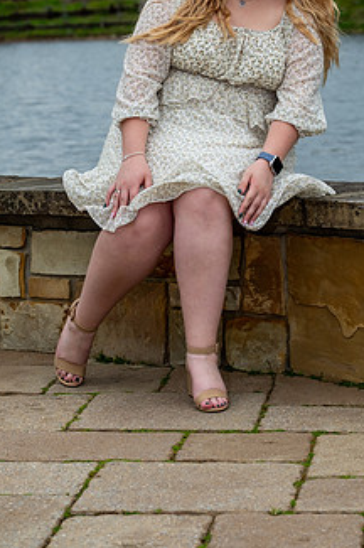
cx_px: 204
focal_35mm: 122
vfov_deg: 16.8
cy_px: 187
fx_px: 1854
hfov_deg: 11.2
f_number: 4
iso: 250
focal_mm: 58.7
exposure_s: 1/400
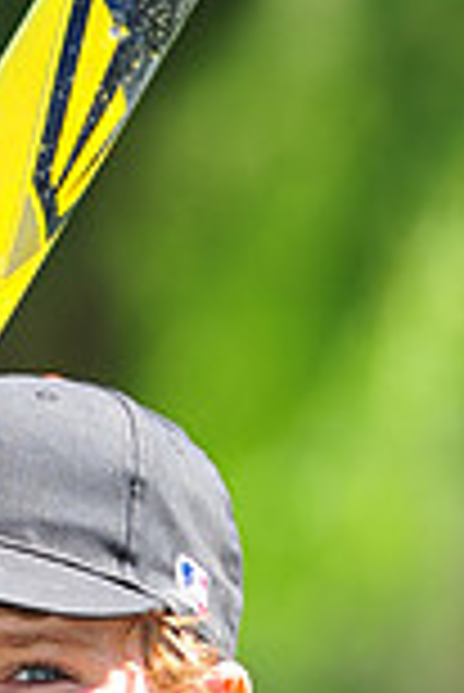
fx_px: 14505
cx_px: -36
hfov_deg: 1.8
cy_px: 976
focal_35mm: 752
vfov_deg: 2.7
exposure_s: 1/500
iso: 200
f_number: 4.5
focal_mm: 200
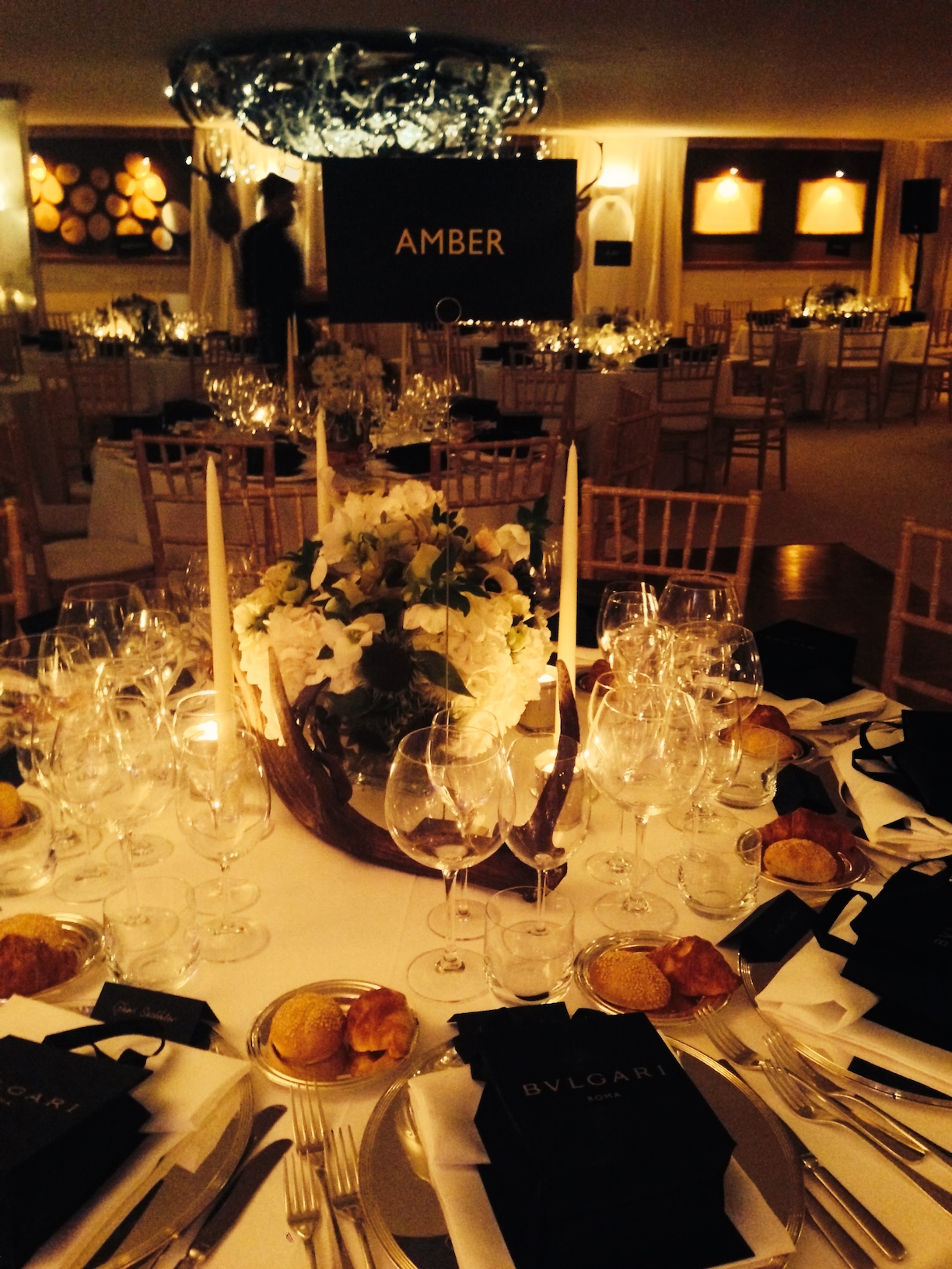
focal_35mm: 33
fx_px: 1210
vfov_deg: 55.4
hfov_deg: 42.9
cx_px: 476
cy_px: 634
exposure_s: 1/15
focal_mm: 4.12
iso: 800
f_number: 2.4
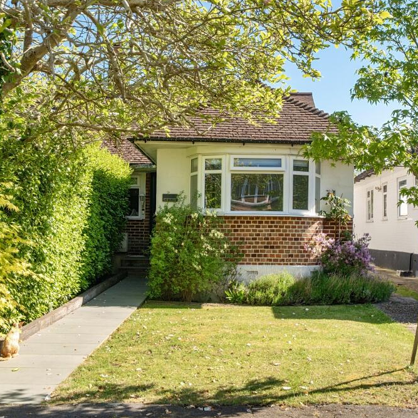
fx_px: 642
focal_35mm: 47
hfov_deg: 35.9
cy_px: 206
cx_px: 251
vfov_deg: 36.1
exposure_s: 1/250
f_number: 8
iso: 400
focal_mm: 24
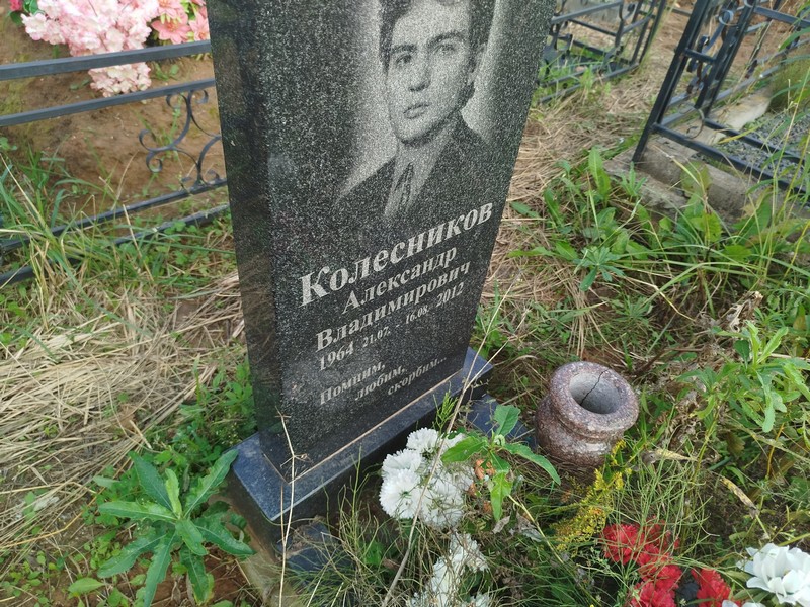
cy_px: 304
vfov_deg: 56.8
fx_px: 562
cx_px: 405
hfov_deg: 71.6
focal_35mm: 24
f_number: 1.7
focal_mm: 5.31
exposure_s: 1/147
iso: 50
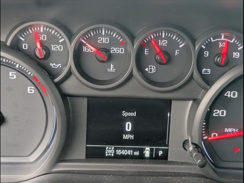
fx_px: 345
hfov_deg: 38.9
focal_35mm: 49
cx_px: 122
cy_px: 92
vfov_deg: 29.7
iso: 609
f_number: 1.68
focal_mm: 6.9
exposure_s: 1/476
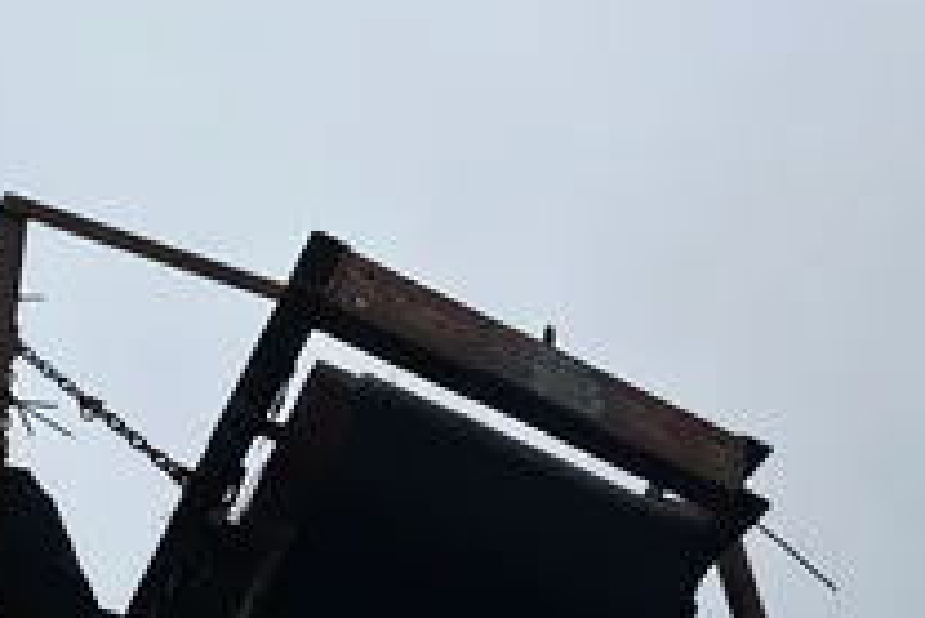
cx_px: 609
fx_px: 1337
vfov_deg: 26.0
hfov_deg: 37.8
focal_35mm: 52
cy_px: 365
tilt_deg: +39.1
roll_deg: +16.5
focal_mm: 5.1
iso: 50
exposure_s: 1/3049
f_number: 1.6
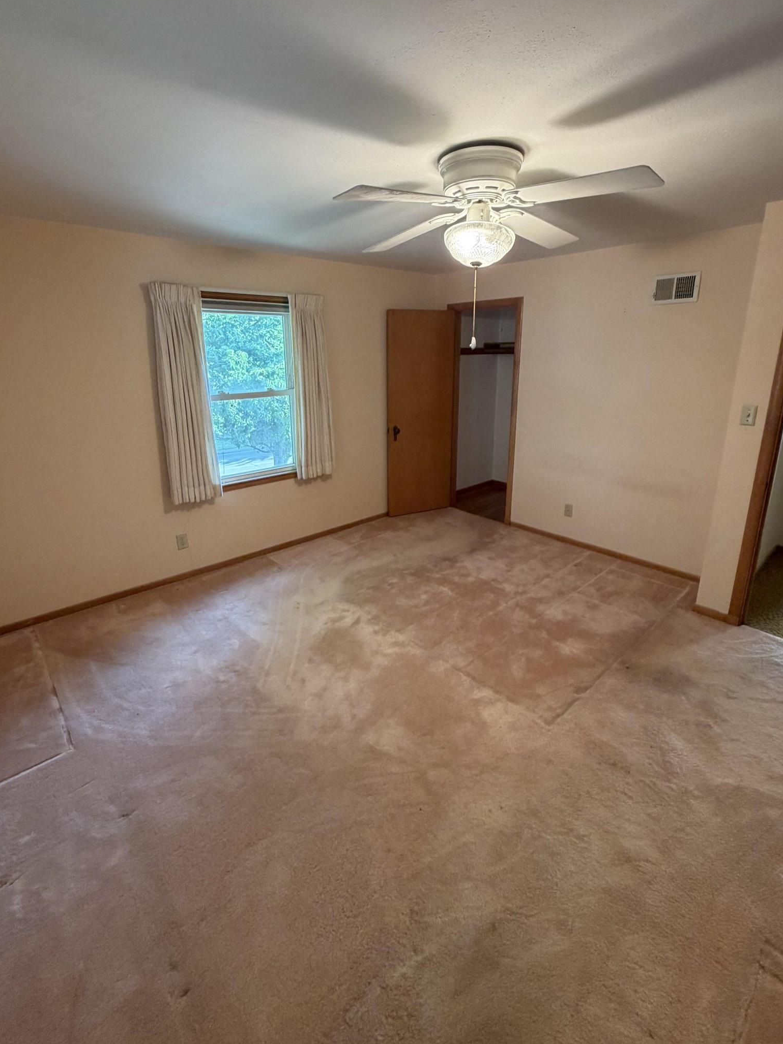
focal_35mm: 16
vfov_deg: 94.3
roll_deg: +0.8
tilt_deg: -14.3
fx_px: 483
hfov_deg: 78.1
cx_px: 379
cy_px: 481
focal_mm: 2.22
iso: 200
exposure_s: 1/60
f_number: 2.2
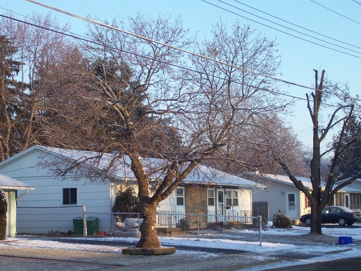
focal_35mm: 82
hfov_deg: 23.8
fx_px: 855
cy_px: 136
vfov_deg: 18.0
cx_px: 180
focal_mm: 13.5
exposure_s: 1/180
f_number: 4.1
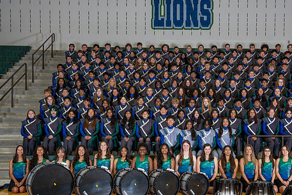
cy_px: 115
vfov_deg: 28.3
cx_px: 184
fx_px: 385
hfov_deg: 41.2
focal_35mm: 48
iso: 1250
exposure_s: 1/400
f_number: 5
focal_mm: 37.4
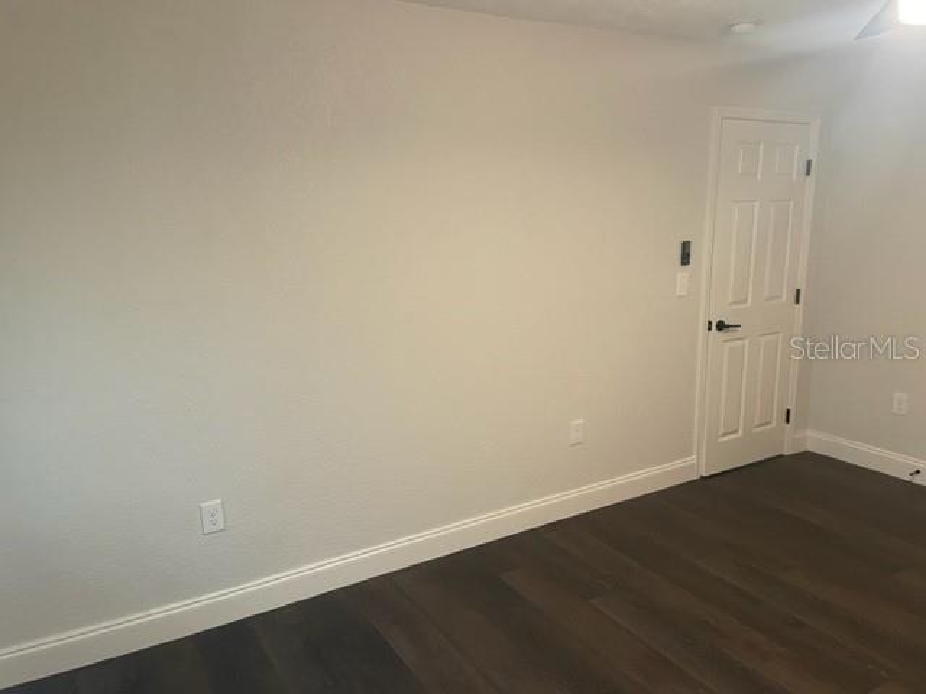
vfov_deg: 53.1
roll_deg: +1.7
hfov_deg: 67.3
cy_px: 347
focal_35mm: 26
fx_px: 696
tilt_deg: -10.8
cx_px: 463
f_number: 1.6
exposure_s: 1/60
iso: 400
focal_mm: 4.2
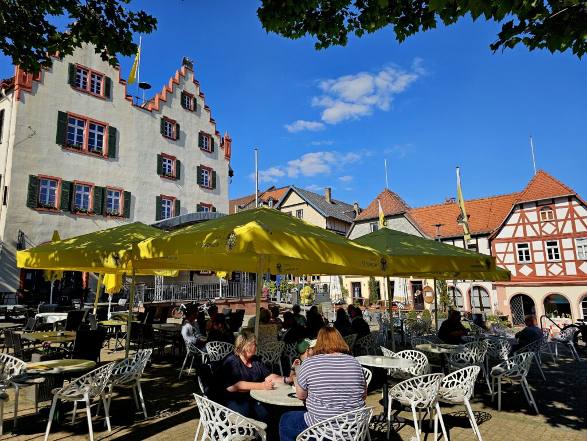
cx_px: 294
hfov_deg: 73.9
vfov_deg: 58.9
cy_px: 220
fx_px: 390
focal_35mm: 23
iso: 10
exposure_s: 1/1000
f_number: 1.7
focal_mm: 6.3
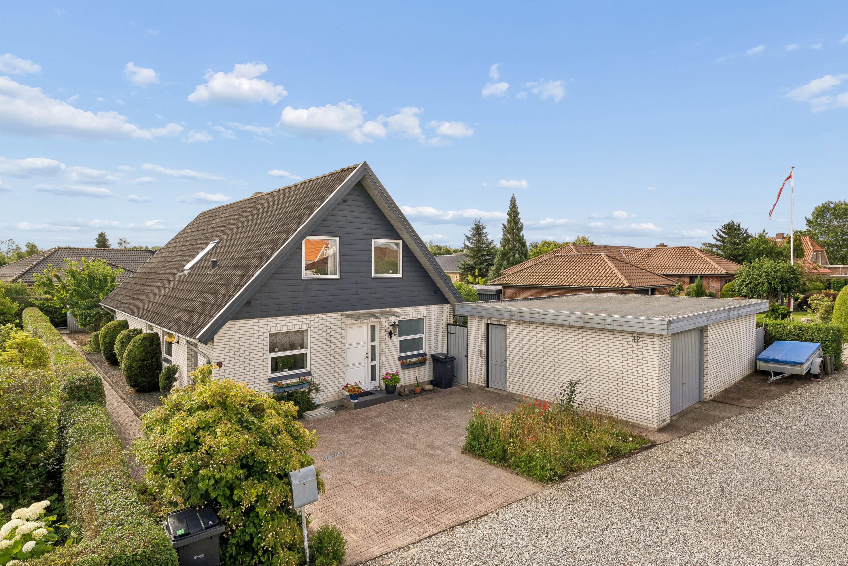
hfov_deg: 84.0
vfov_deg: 61.9
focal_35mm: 20
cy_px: 283
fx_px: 471
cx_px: 424
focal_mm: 20
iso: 200
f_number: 8
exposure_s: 1/500
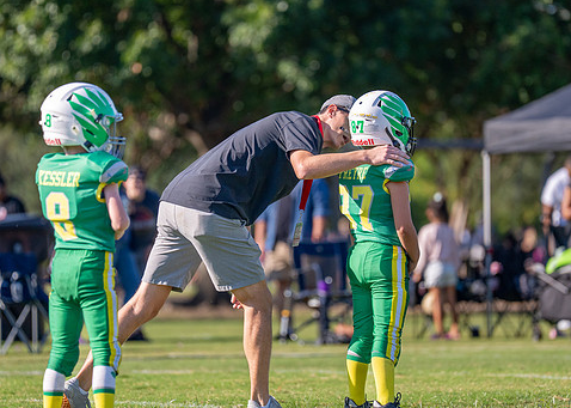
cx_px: 309
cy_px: 190
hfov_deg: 5.7
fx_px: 5690
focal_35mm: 351
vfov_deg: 4.1
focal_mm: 200
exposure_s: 1/4000
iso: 250
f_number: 2.8
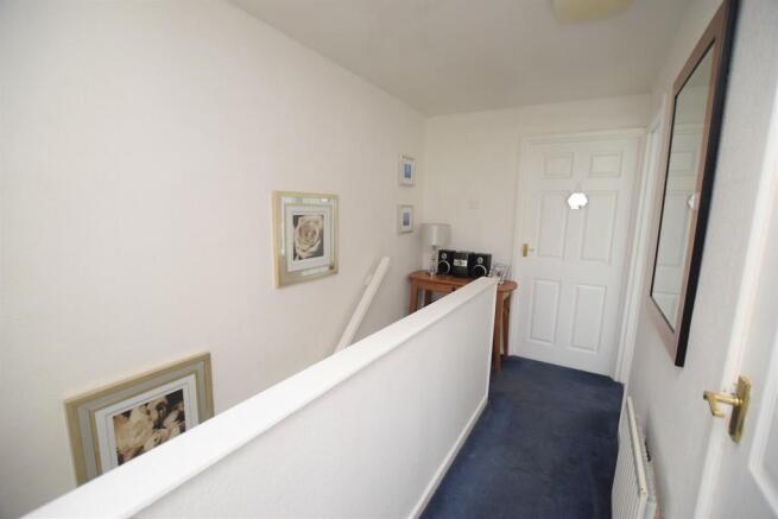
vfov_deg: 77.4
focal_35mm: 15
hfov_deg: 100.4
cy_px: 260
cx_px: 389
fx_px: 324
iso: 900
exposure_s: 1/60
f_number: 3.5
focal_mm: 10
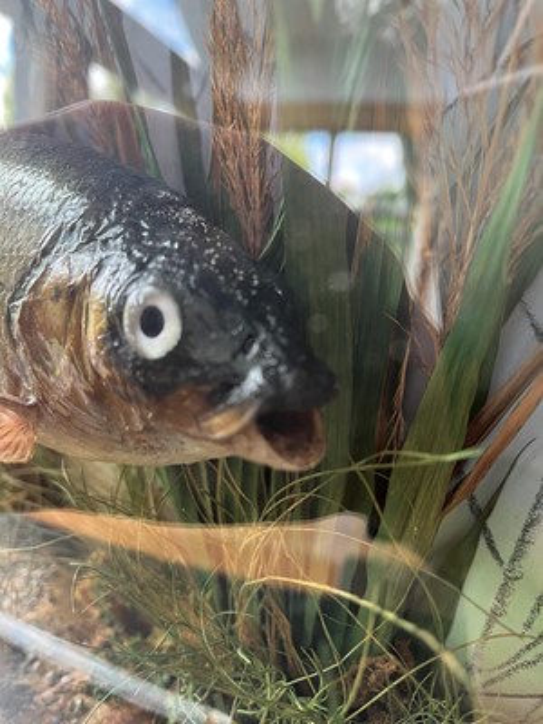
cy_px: 362
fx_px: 544
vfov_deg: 67.3
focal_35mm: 26
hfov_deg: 53.1
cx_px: 272
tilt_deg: -15.3
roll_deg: -1.8
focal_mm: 5.1
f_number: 1.6
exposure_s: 1/61
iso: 125
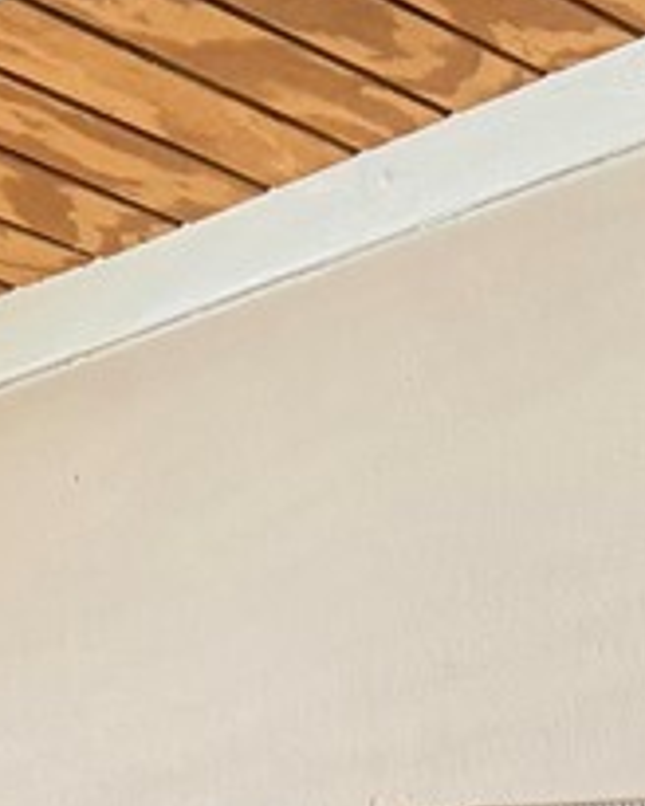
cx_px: -173
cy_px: 1828
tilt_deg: -4.3
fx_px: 4367
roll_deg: -1.2
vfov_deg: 9.5
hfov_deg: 8.3
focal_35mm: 183
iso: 200
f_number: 1.78
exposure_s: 1/65
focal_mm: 6.76
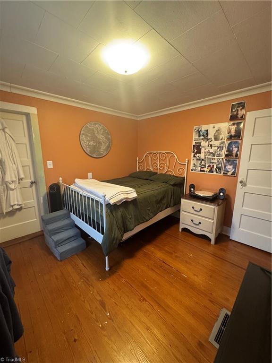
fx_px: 147
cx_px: 136
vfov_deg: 102.1
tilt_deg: -10.3
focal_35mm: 14
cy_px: 182
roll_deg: -0.2
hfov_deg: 85.7
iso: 640
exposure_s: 1/60
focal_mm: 2.22
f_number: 2.2
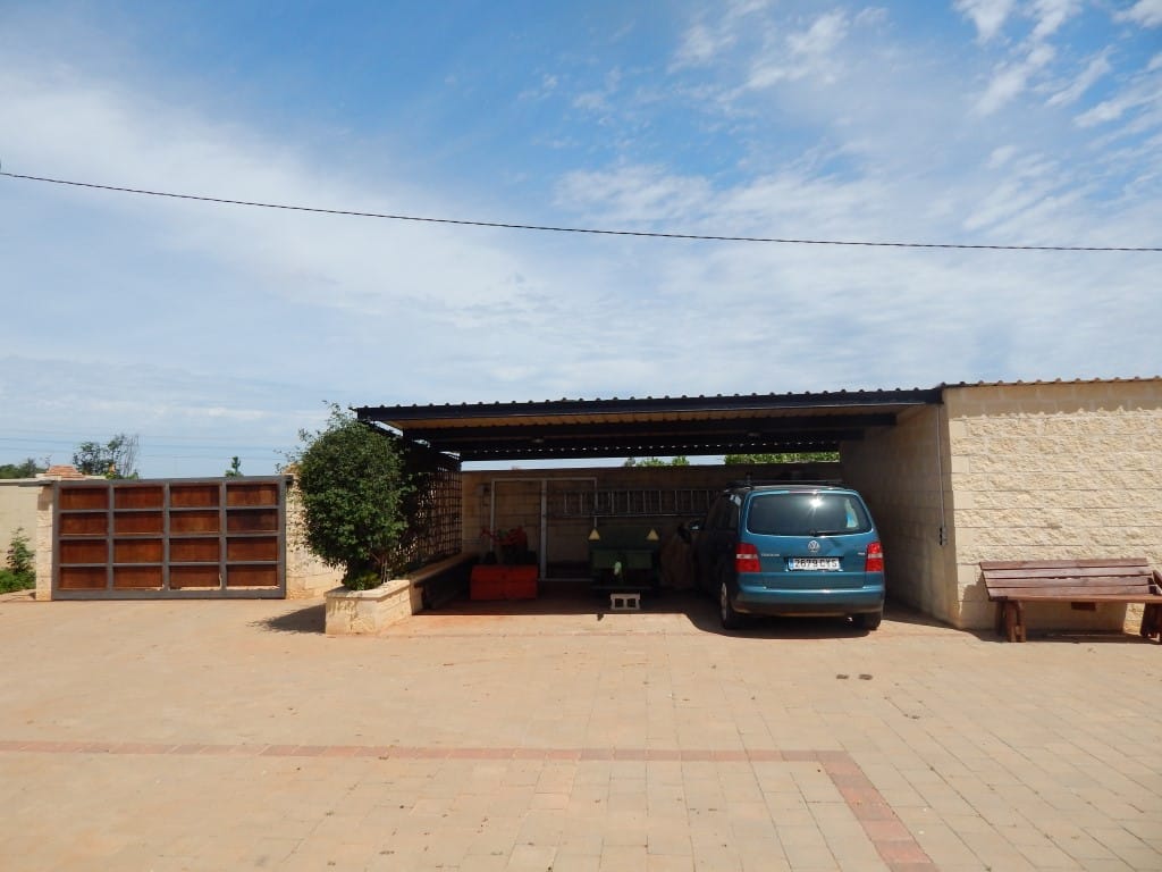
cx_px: 581
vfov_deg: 58.9
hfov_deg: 73.9
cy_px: 436
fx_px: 772
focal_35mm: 23
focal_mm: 4
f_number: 6
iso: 125
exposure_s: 1/640
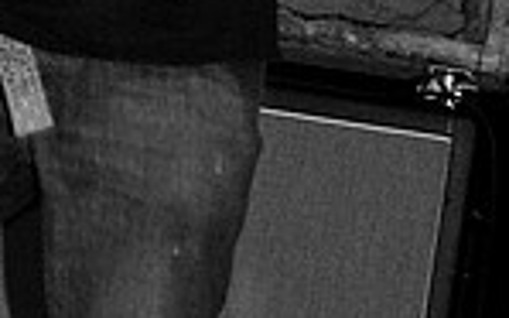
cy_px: -130
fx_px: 2240
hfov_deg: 12.9
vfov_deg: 8.0
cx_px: 77
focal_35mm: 162
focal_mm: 35
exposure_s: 1/40
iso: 800
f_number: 2.8
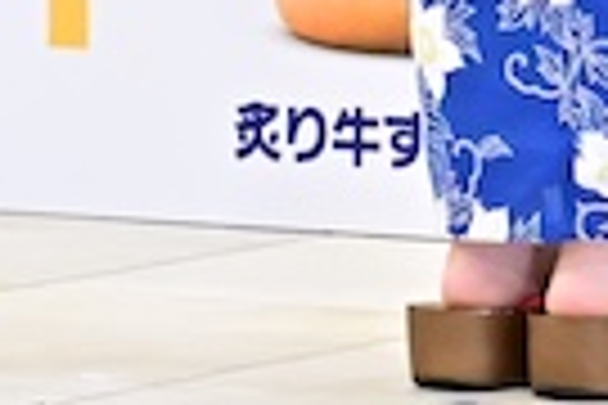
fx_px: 7110
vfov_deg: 3.2
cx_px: 1612
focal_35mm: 421
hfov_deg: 4.7
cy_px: -824
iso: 4000
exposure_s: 1/160
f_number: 5.6
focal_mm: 38
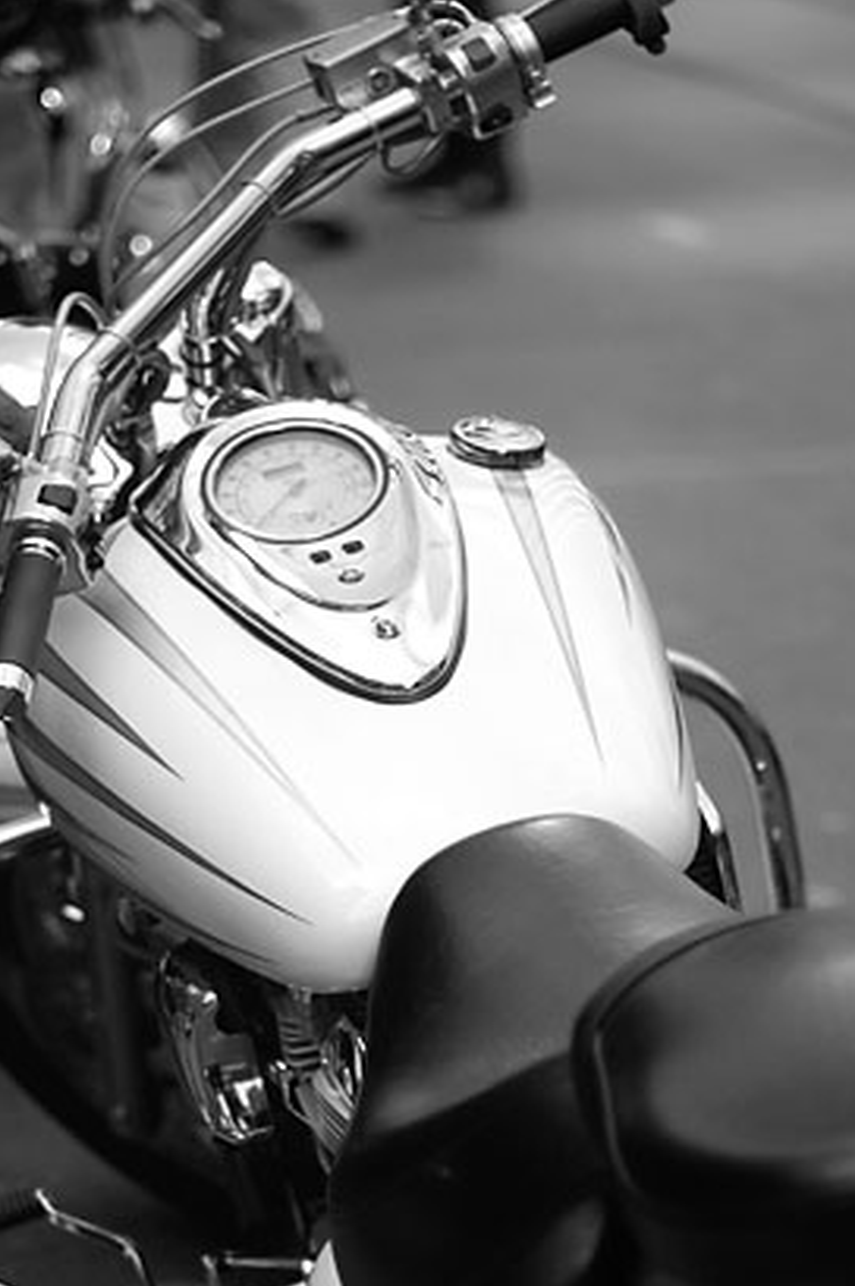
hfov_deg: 12.4
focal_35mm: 110
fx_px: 3925
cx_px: 366
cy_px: 824
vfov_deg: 18.6
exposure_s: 1/2500
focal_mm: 50
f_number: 1.4
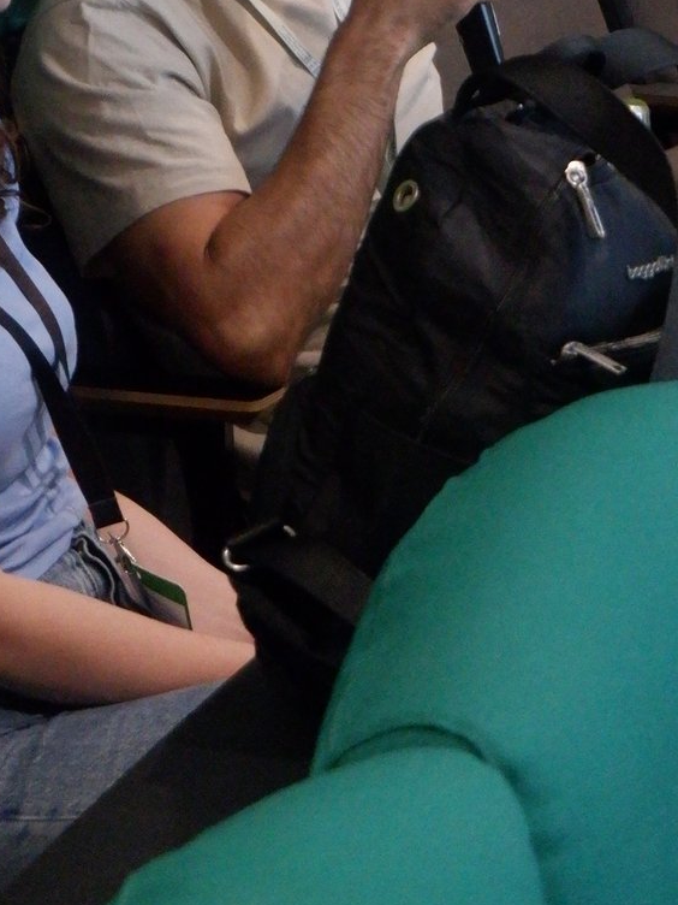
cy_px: -137
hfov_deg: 8.5
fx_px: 4544
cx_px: 250
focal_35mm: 174
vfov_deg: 11.2
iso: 6400
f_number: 5.6
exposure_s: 1/80
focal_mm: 45
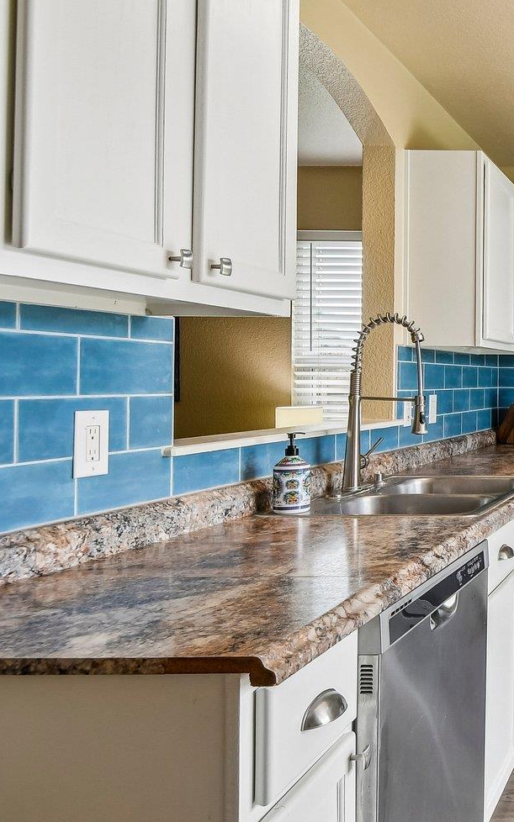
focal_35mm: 32
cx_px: 718
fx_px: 717
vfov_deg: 59.2
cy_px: 329
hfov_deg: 29.1
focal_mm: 10
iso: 400
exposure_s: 1/80
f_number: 8
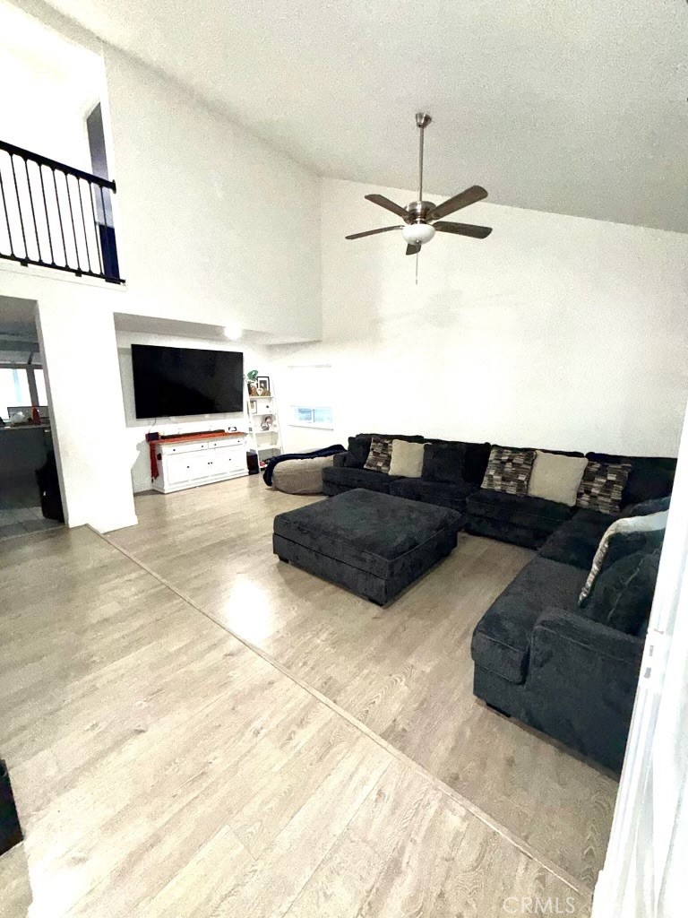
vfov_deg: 102.1
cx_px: 344
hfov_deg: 85.7
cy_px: 459
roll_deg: +0.0
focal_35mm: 14
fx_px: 371
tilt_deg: -10.5
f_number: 2.2
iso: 250
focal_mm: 2.22
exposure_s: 1/60
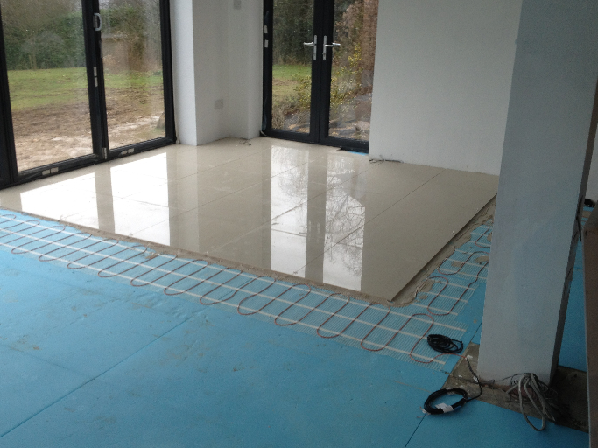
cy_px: 210
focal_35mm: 41
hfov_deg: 45.8
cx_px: 313
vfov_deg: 35.1
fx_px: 708
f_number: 2.4
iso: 64
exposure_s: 1/40
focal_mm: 4.28
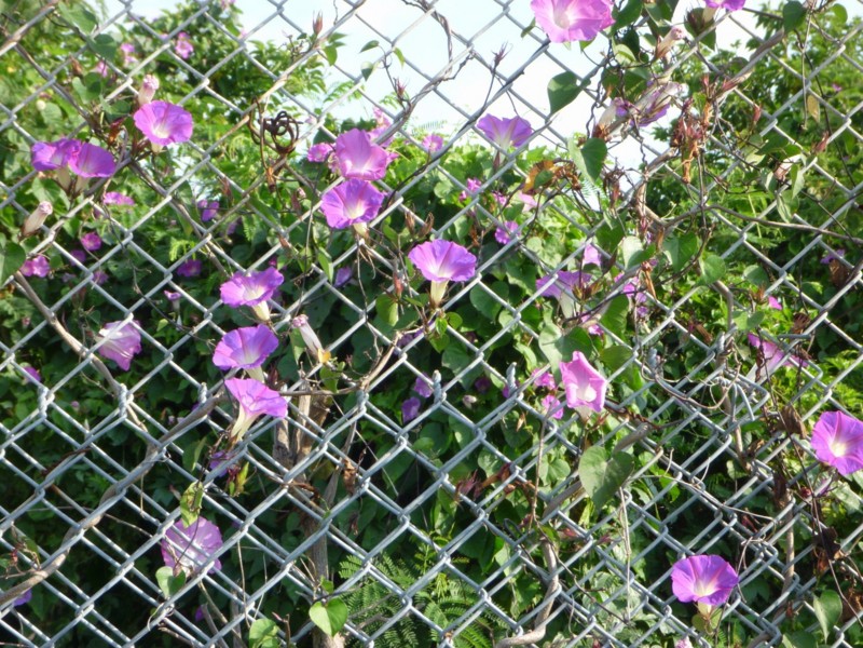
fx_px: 1895
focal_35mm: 76
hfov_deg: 25.7
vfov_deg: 19.4
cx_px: 432
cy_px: 324
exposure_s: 1/80
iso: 80
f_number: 5.5
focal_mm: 13.4
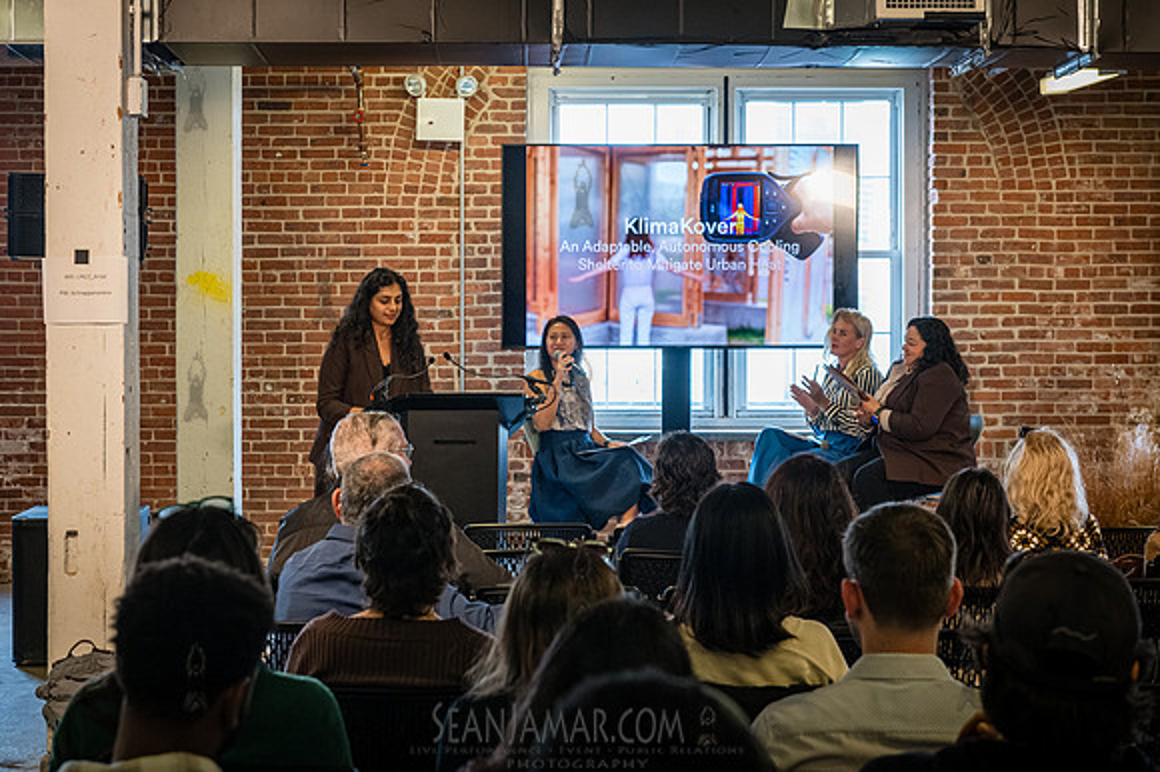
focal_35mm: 74
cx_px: 514
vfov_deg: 18.5
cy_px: 341
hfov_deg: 27.5
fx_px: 2368
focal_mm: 66
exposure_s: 1/200
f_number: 5.6
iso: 2500
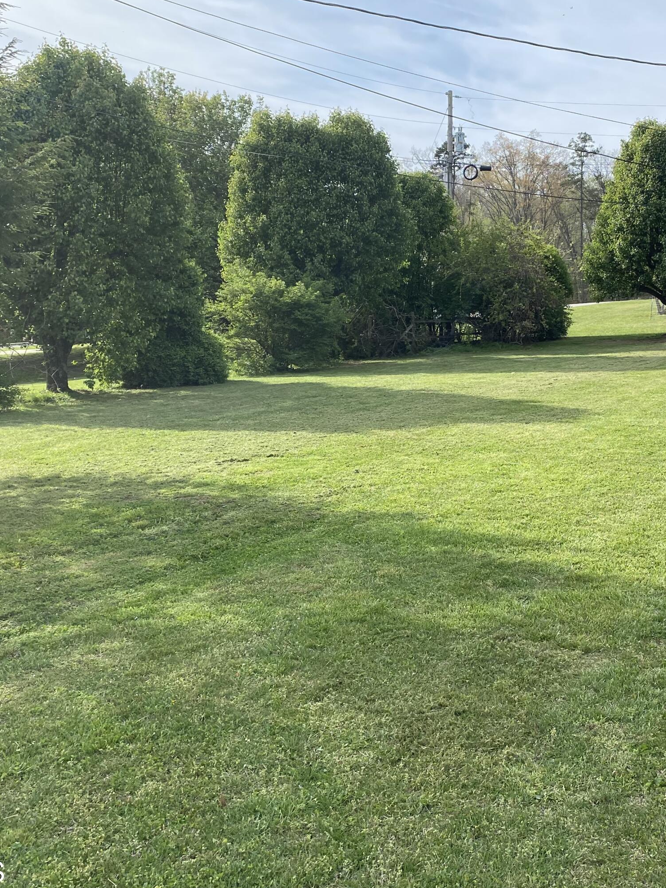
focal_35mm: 39
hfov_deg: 36.3
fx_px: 1000
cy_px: 418
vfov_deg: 47.8
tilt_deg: -4.9
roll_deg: -1.6
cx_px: 460
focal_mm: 4.25
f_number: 1.8
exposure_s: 1/1412
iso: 32
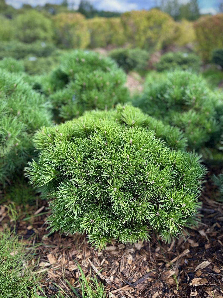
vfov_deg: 71.6
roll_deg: -3.6
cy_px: 149
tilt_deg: -28.9
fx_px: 206
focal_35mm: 24
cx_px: 112
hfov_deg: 56.8
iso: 80
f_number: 1.78
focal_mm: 6.86
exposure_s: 1/529
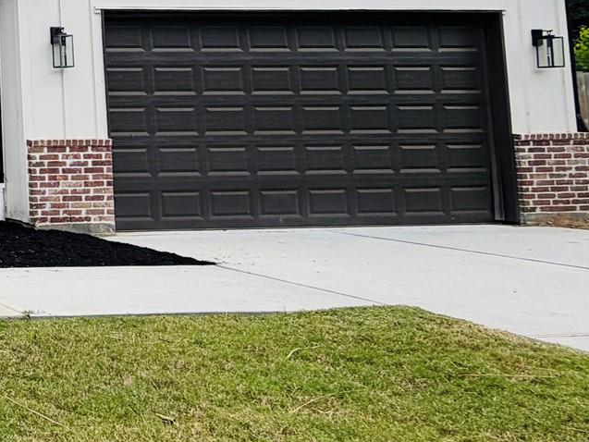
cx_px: -326
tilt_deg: +4.1
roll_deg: +0.6
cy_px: 80
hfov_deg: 27.0
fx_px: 766
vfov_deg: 31.3
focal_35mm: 45
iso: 40
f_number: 2.2
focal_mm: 2.22
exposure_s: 1/760
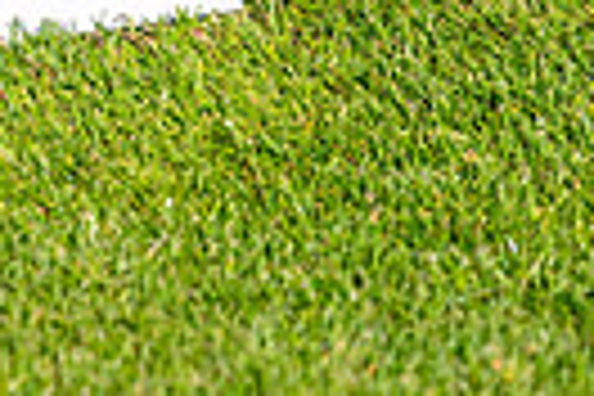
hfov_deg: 1.6
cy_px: -403
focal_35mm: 1323
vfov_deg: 1.0
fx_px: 21828
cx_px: 198
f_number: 7.1
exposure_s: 1/500
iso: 125
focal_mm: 300
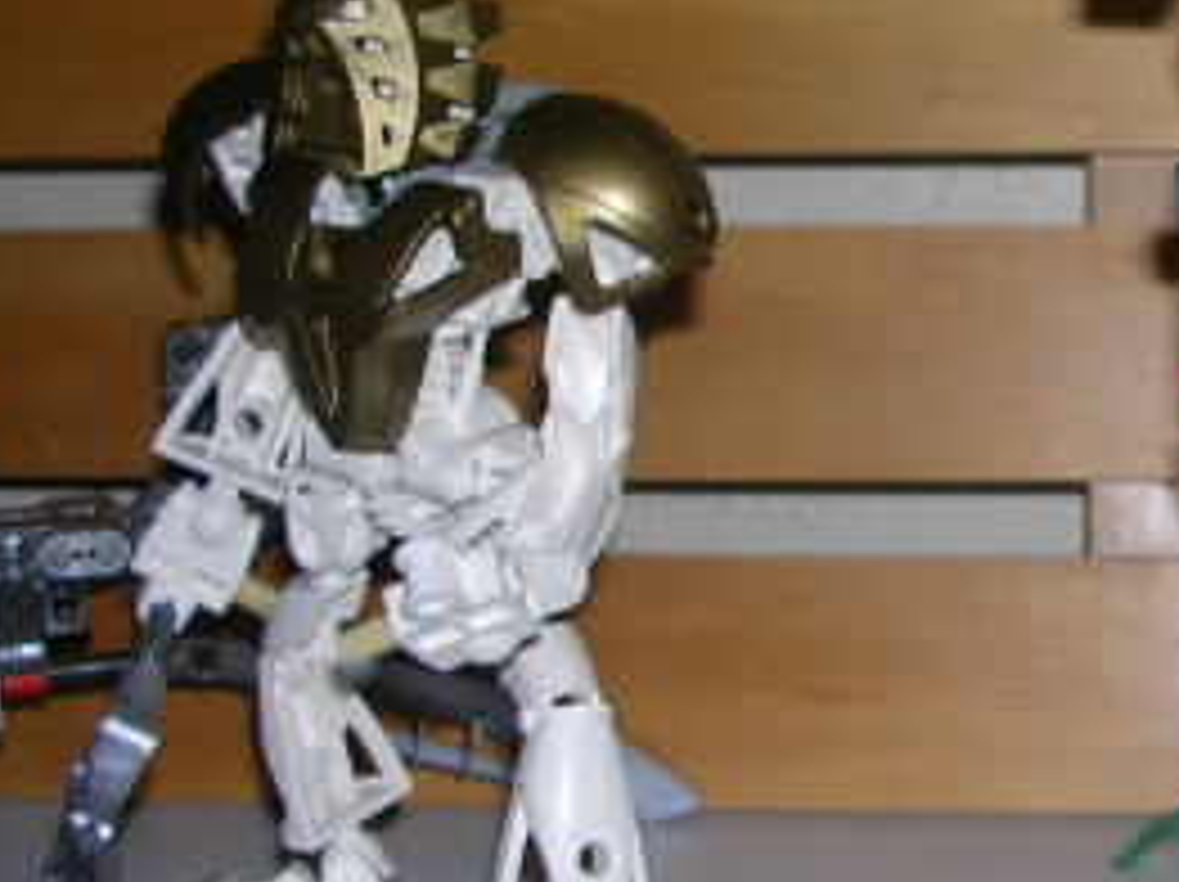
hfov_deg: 20.1
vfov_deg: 15.9
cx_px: 1318
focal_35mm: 93
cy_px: 387
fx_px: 3165
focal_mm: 5.8
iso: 50
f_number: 2.8
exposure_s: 1/60.1
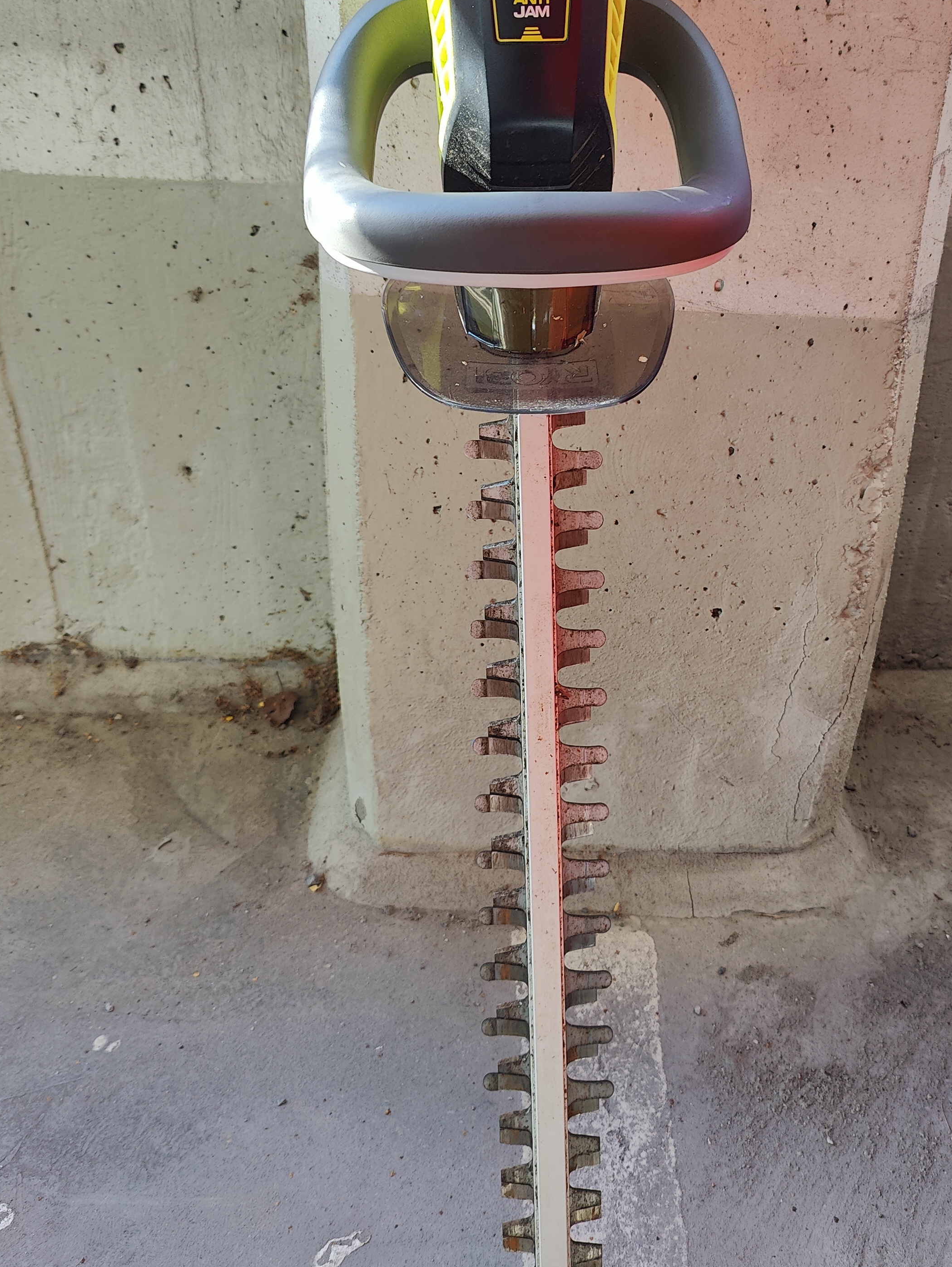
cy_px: 524
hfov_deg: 42.7
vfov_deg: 55.0
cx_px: 592
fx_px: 1208
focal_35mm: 33
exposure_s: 1/79
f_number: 1.8
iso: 100
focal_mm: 6.06
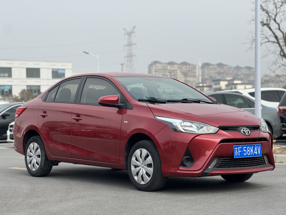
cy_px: 108
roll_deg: +1.6
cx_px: 143
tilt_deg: +0.7
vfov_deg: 19.1
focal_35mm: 77
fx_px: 636
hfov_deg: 25.3
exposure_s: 1/752
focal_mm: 9
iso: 25
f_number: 2.8
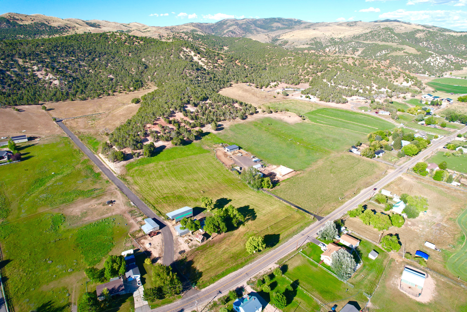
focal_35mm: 22
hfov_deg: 78.6
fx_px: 285
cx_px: 234
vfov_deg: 57.2
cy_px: 156
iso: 100
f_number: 2.8
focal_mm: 8.38
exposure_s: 1/1250
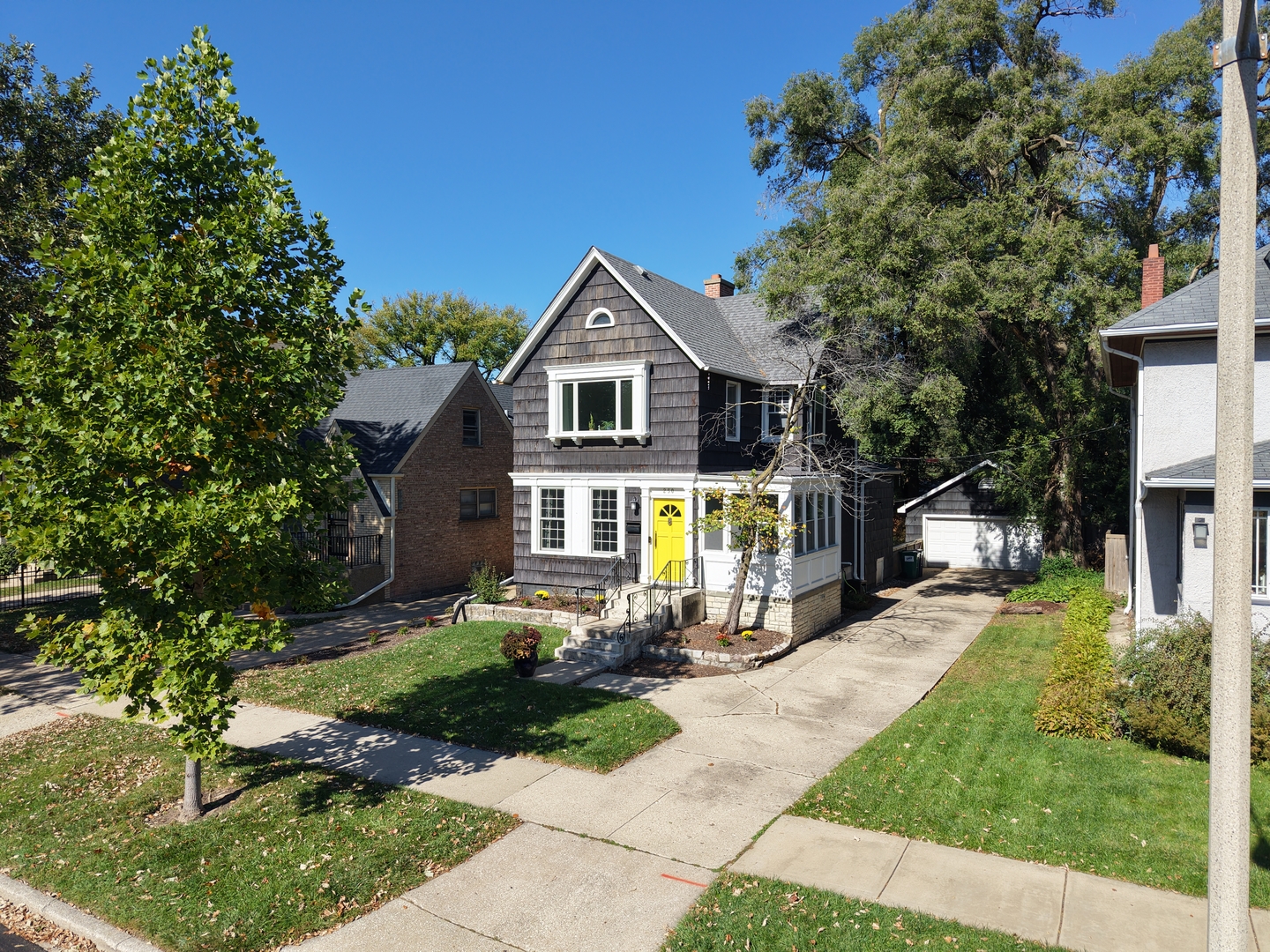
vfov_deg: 56.8
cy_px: 476
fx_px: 881
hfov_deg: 71.6
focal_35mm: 24
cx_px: 635
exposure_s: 1/5000
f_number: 1.8
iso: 230
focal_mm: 8.67
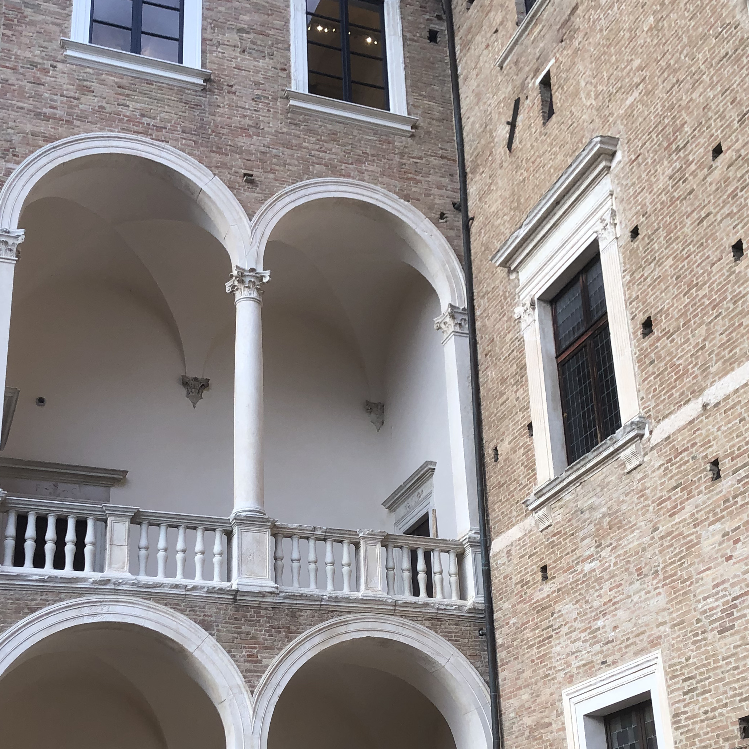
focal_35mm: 48
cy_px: 507
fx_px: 1175
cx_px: 352
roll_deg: +1.8
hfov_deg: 35.3
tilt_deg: +21.9
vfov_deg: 35.0
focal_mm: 4
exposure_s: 1/120
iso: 40
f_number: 1.8
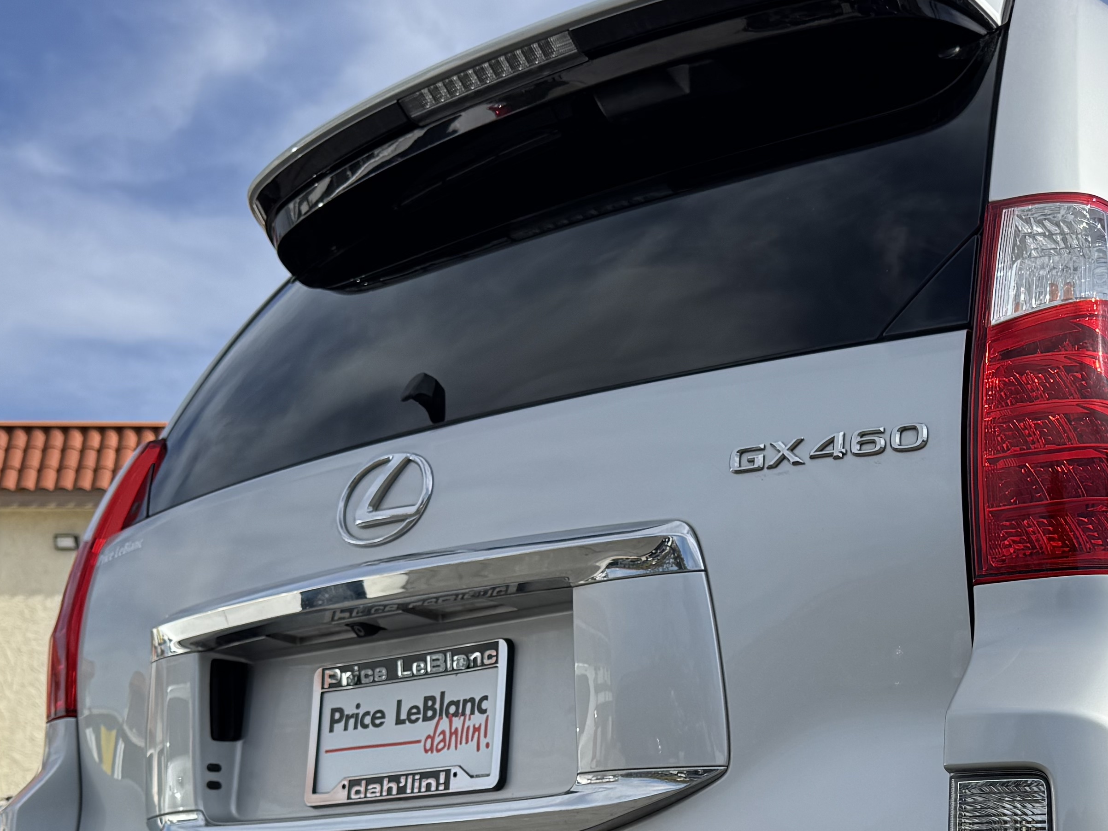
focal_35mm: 57
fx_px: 1825
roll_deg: +0.6
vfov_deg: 24.3
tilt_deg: +2.6
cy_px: 869
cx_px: 966
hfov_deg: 32.4
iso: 80
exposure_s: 1/4310
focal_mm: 6.76
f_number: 1.78
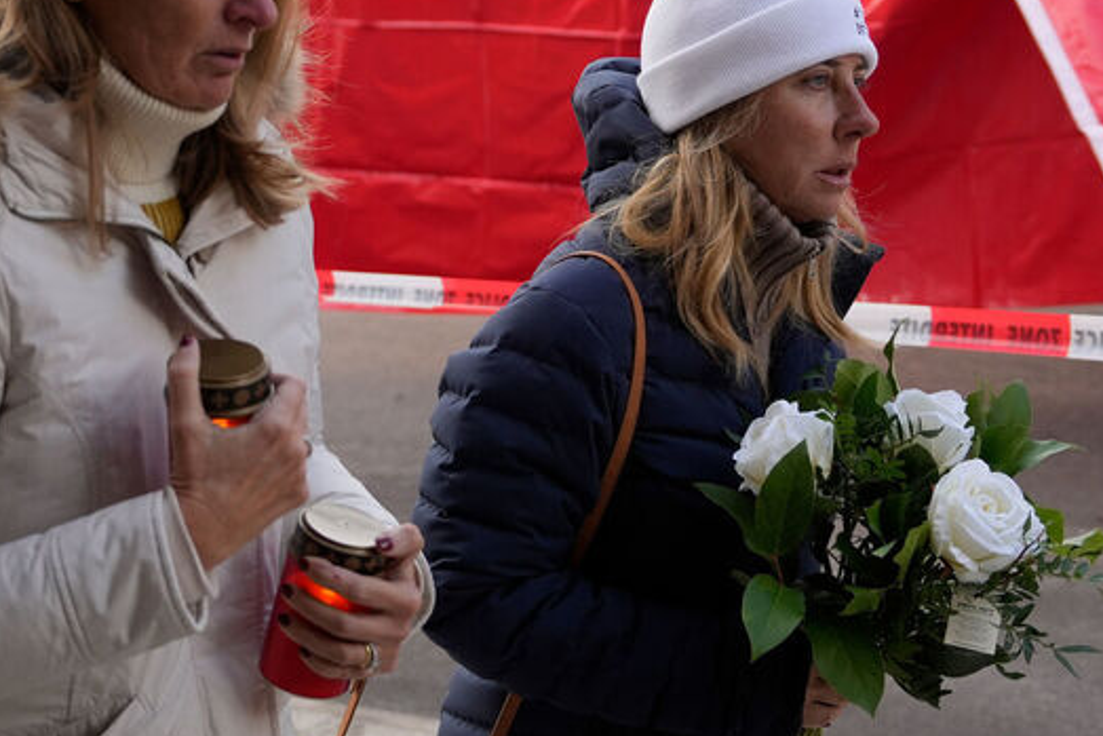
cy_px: 221
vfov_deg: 17.4
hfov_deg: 26.0
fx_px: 2390
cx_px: 500
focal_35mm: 78
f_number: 3.2
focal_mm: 34
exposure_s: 1/1000
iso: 500
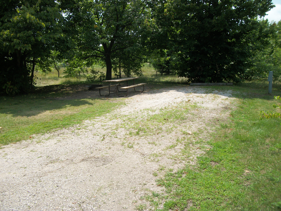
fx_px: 260
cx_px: 140
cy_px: 106
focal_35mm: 32
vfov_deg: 44.2
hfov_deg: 56.8
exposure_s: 1/125
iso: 80
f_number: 8.8
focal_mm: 5.7
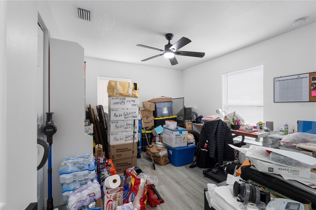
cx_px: 158
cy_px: 105
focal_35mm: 16
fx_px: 140
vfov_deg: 73.7
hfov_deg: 96.7
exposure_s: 1/4
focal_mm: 16
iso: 1600
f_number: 11
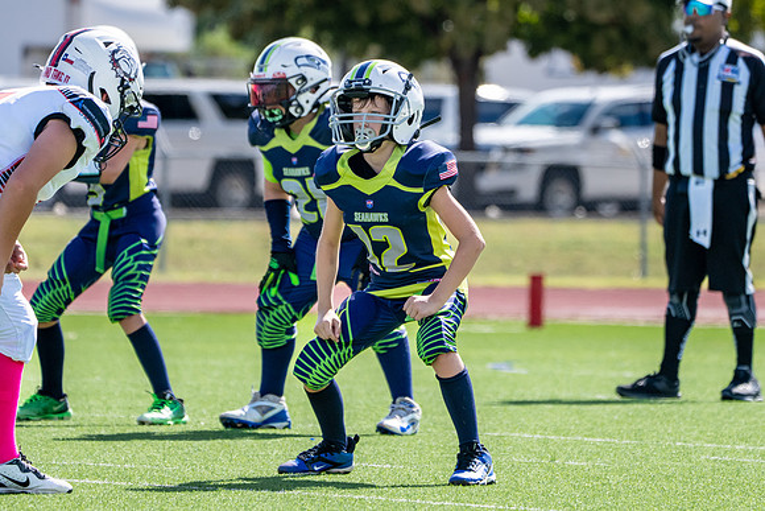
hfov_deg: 5.0
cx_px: 414
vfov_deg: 3.3
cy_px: 222
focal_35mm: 414
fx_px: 8797
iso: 640
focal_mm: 247
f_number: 5.6
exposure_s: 1/2500
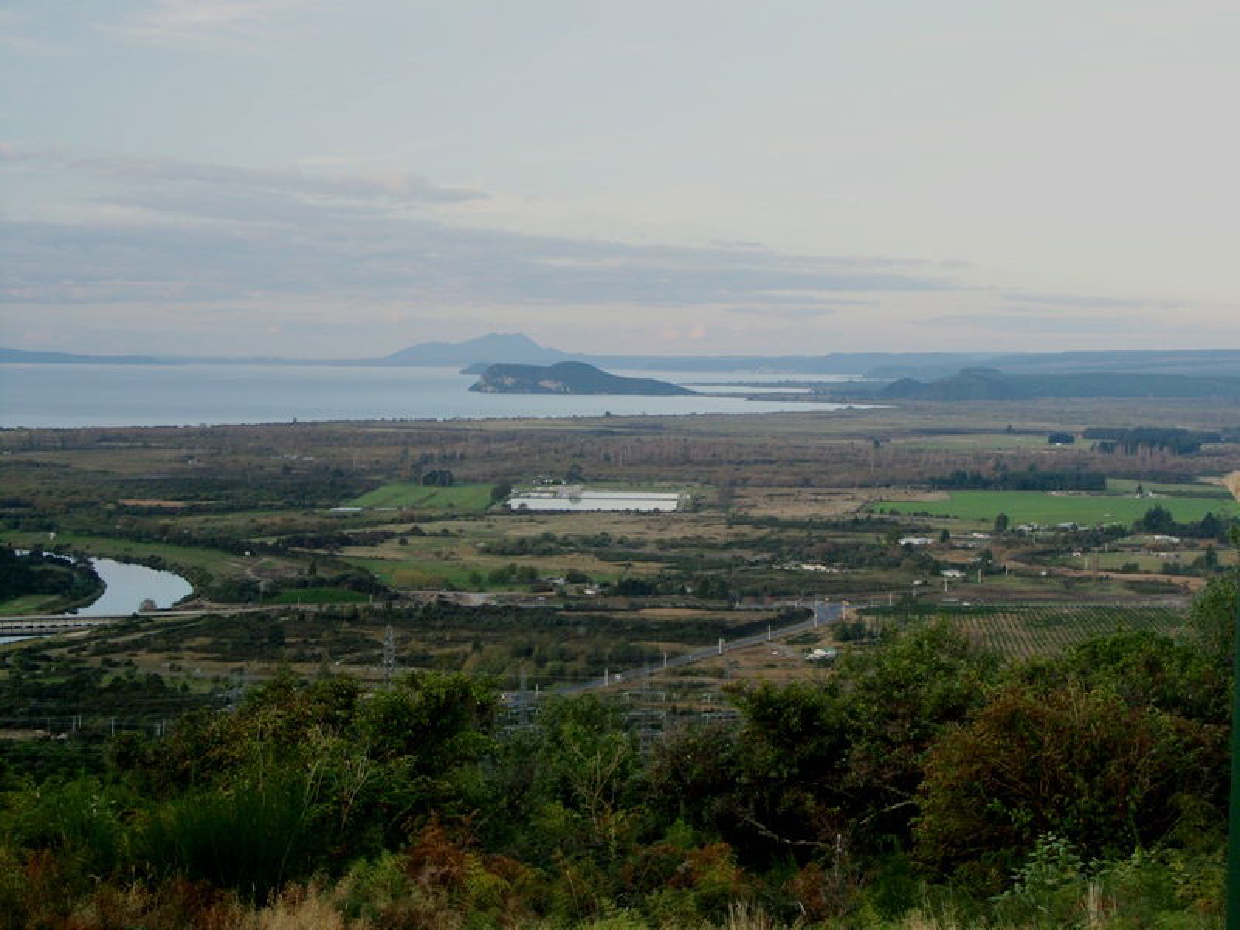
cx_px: 620
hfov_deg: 30.3
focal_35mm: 64
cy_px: 465
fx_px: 2293
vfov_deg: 22.9
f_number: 3.2
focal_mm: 16.5
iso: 100
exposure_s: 1/40
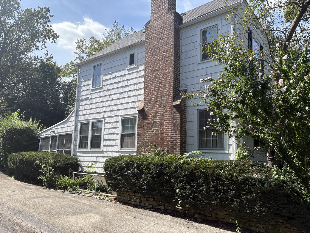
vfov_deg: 53.1
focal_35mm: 26
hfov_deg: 67.3
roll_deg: -0.7
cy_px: 116
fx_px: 233
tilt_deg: +9.3
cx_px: 155
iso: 64
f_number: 1.6
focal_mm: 5.96
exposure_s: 1/2865
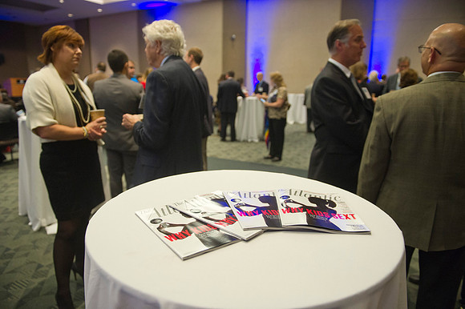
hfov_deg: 73.8
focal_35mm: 24
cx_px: 232
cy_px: 154
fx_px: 310
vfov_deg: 53.1
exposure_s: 1/125
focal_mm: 24
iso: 2500
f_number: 3.2
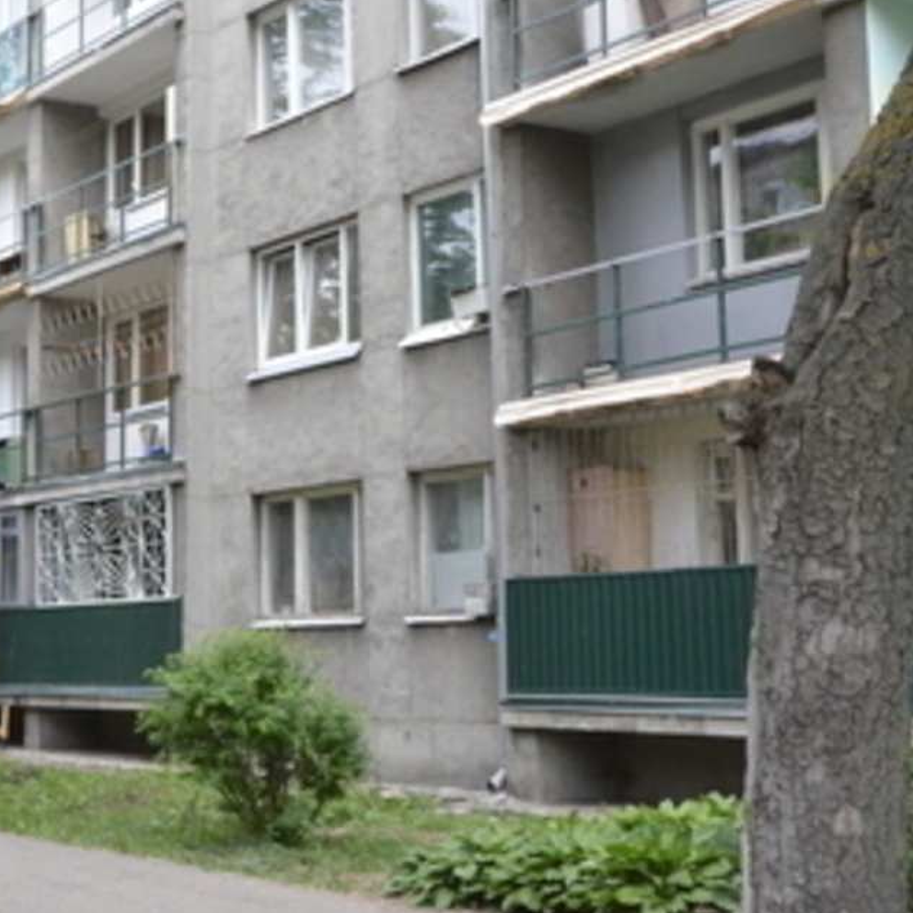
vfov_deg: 27.6
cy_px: 351
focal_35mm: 62
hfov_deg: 27.1
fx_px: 1850
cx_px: 172
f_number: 16
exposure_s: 1/250
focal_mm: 24
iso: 3200
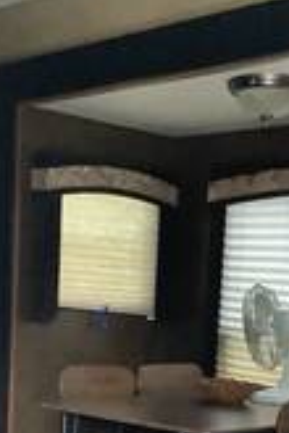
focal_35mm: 75
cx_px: 147
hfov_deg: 18.2
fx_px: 903
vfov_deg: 25.6
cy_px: 433
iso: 400
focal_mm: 3.3
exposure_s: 1/40
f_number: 2.4
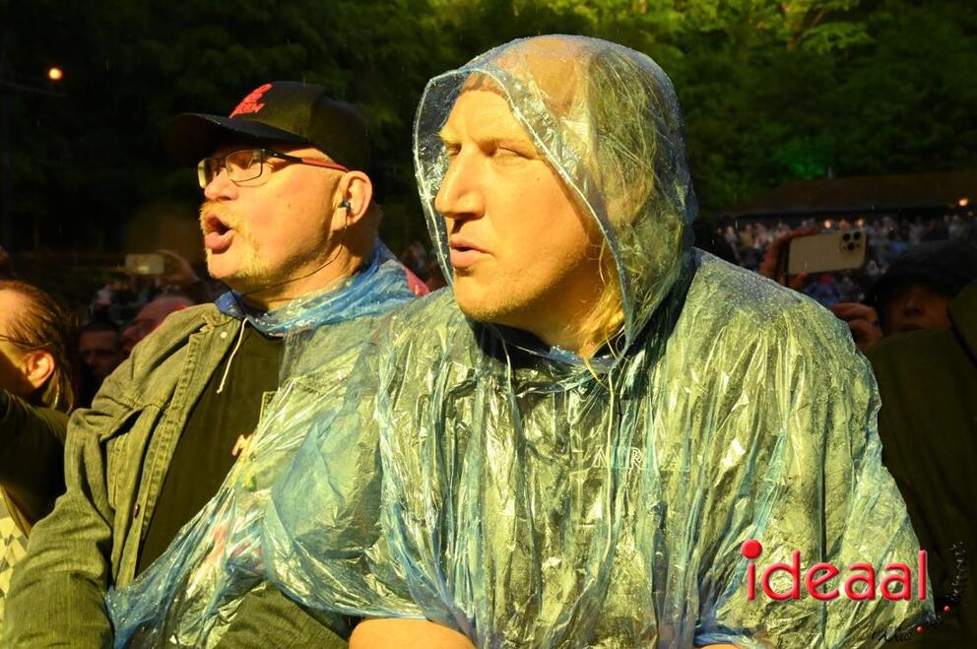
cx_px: 488
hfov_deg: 39.6
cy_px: 324
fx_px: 1355
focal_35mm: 50
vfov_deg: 26.9
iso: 12800
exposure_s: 1/640
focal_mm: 50
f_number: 13
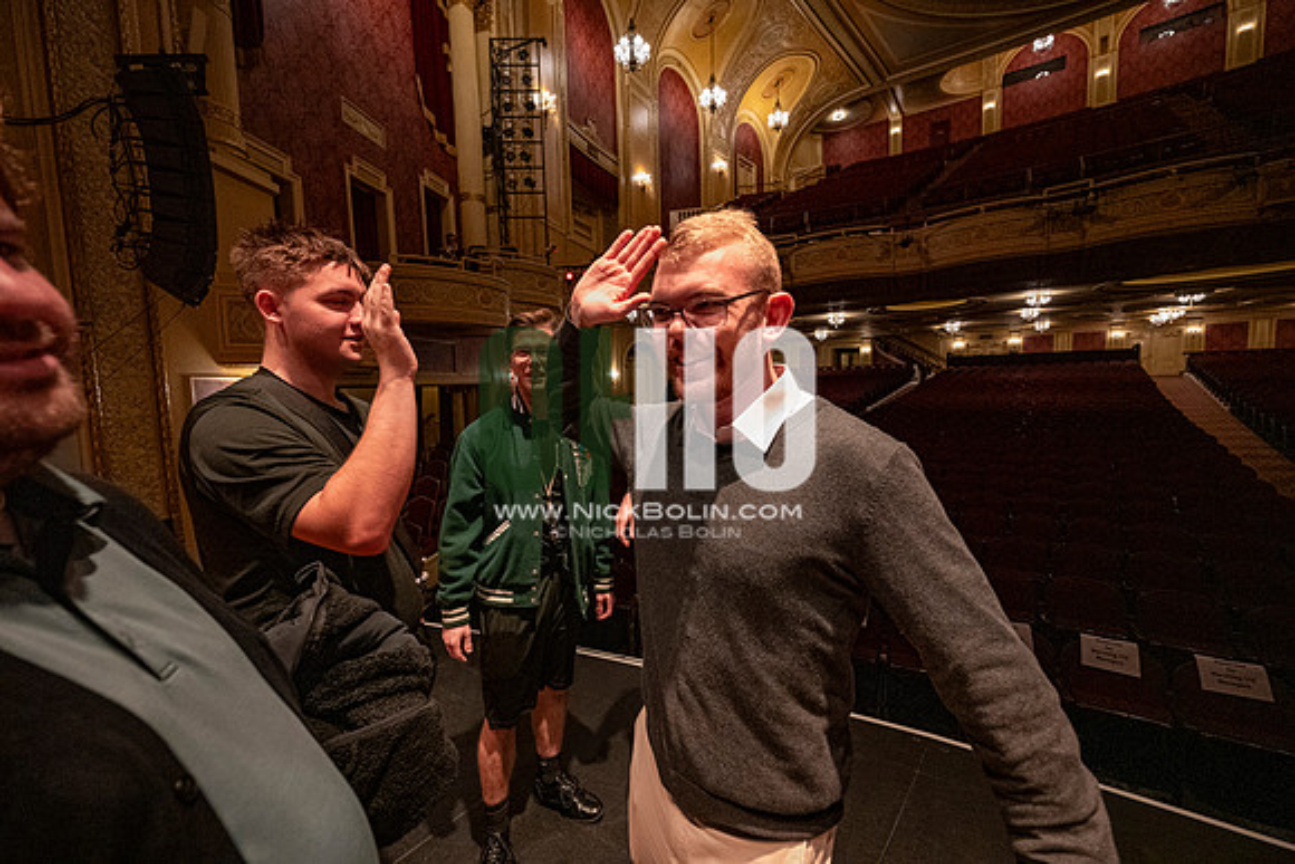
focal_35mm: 14
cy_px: 432
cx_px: 648
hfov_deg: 104.2
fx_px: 504
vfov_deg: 81.2
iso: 8000
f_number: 4
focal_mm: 14
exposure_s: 1/160
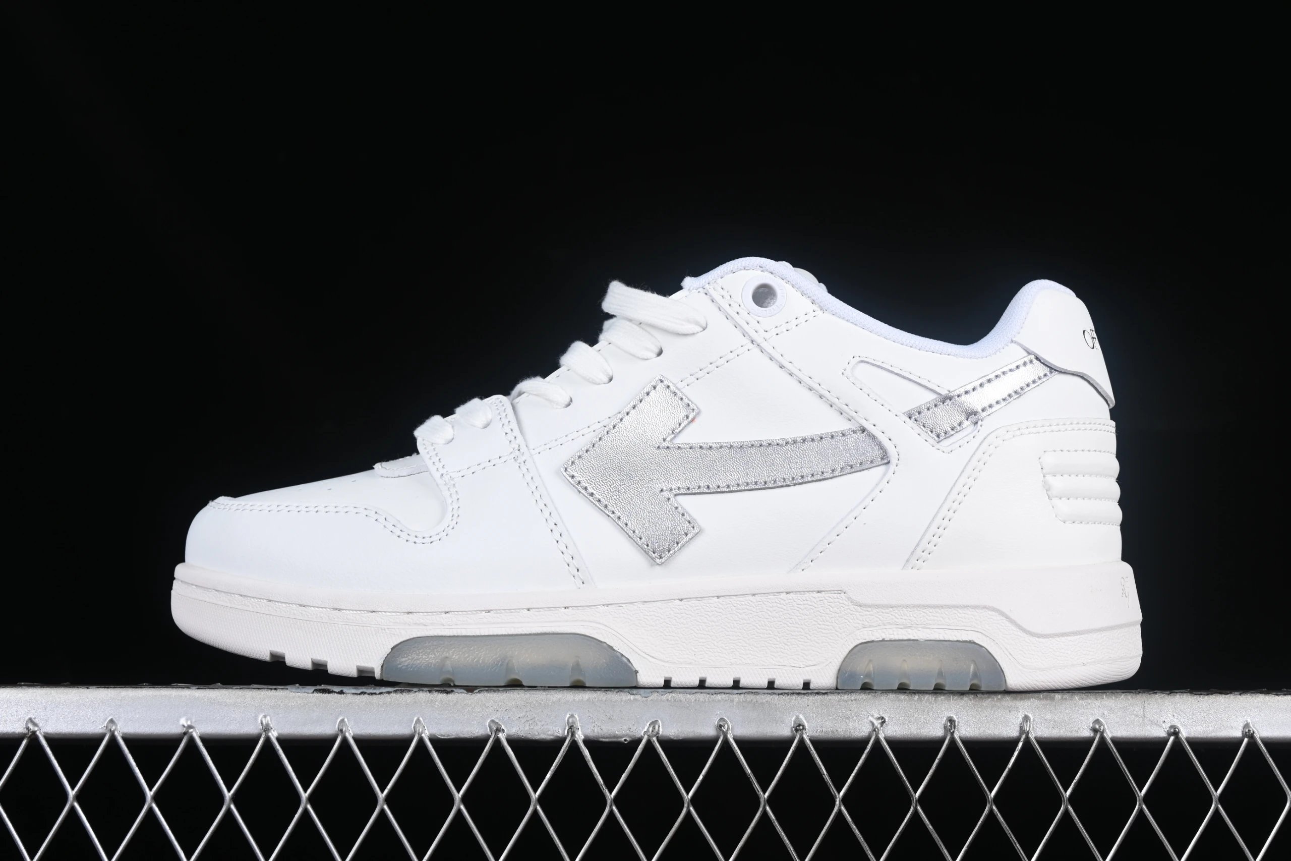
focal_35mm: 75
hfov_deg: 27.0
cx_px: 646
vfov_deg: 18.2
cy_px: 430
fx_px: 2690
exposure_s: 1/125
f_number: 8
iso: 160
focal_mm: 50
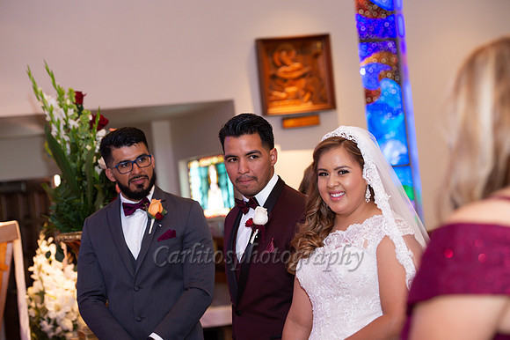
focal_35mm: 102
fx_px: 1444
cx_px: 255
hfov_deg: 20.0
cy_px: 170
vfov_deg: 13.4
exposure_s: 1/60
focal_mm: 102
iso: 1250
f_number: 4.5
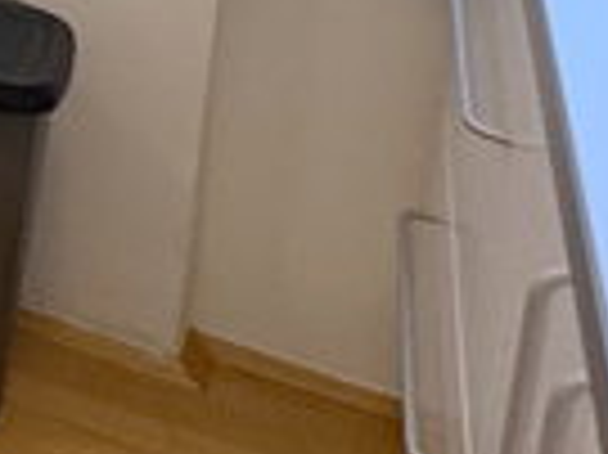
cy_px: -553
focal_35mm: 111
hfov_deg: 10.9
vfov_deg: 11.5
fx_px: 1948
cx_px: -1254
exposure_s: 1/100
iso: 50
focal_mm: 2.22
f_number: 2.2
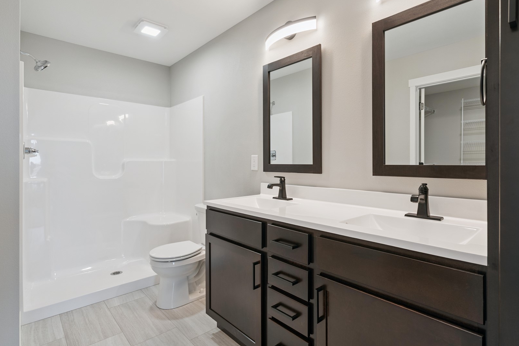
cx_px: 263
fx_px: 259
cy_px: 163
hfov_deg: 90.0
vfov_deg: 67.3
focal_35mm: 18
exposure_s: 1/13
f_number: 8
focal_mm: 17
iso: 400
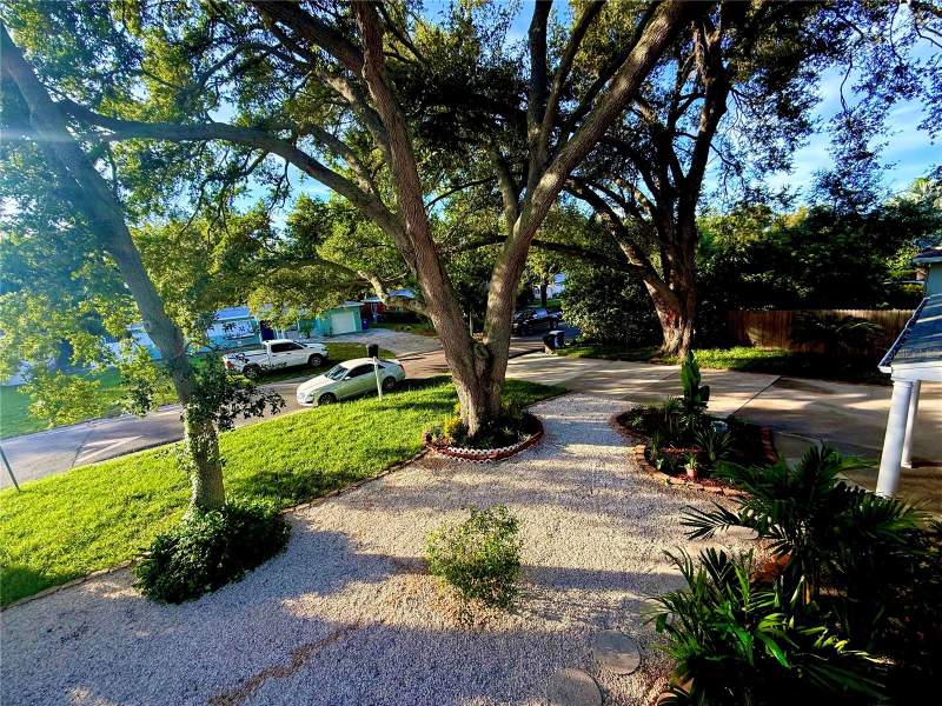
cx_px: 471
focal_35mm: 14
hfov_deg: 102.1
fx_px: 381
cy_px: 353
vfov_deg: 85.7
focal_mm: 2.22
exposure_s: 1/262
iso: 64
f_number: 2.2
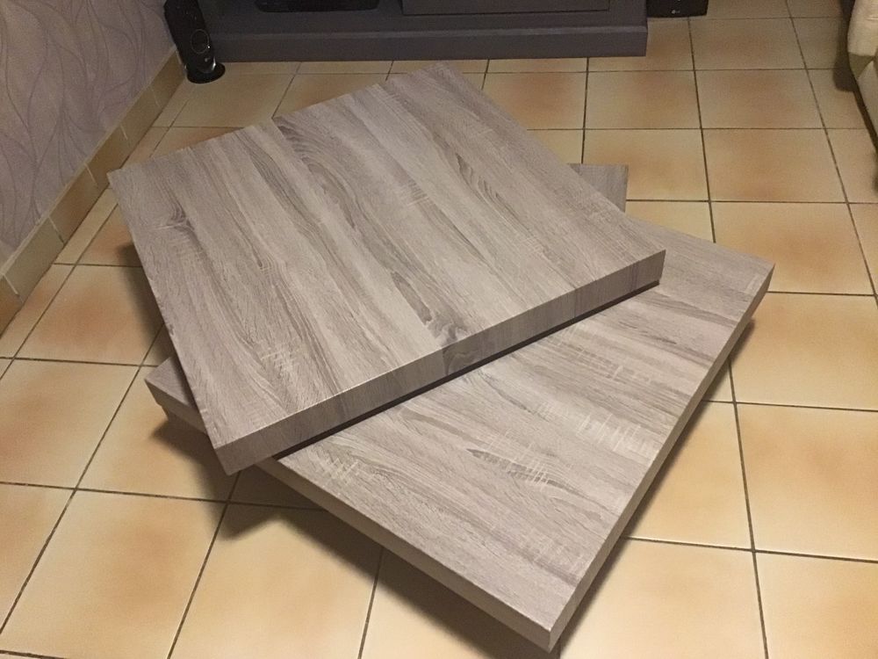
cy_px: 330
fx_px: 786
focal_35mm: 31
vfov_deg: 45.4
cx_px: 439
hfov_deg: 58.4
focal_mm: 3.3
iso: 320
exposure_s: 1/17
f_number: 2.4
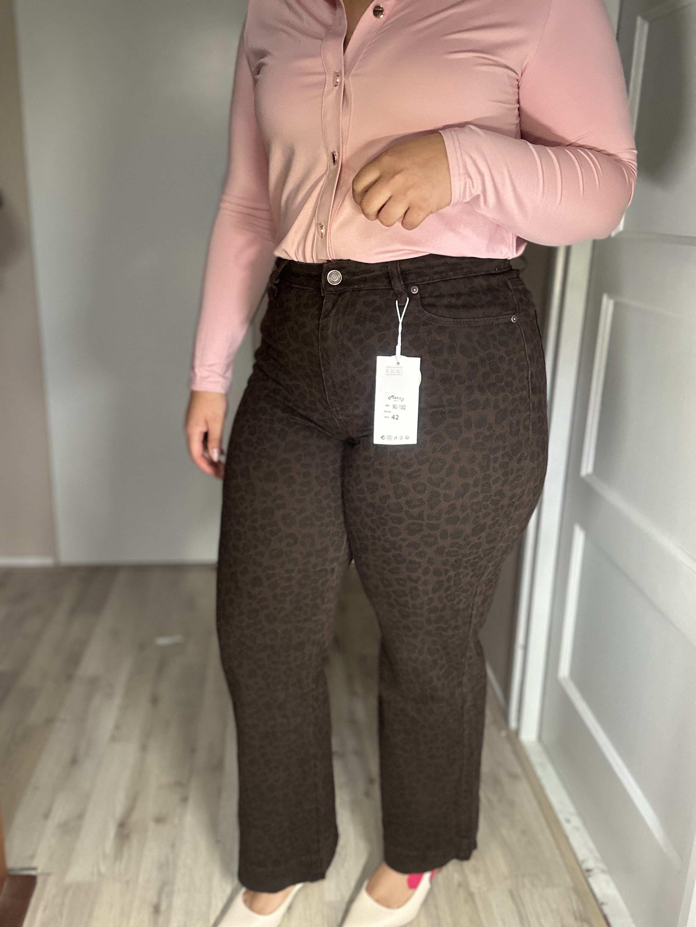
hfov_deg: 46.8
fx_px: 804
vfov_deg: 60.0
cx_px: 348
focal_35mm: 30
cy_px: 464
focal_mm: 2.69
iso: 250
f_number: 1.9
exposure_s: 1/60
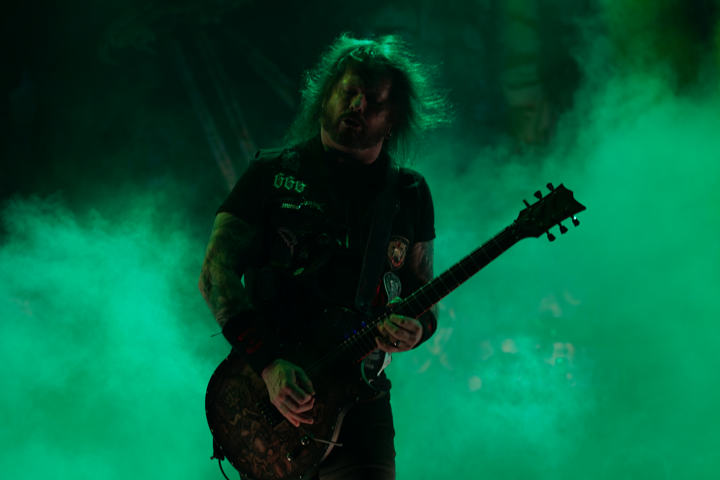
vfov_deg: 13.0
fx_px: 2100
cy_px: 240
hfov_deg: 19.5
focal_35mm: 105
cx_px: 360
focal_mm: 105
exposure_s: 1/125
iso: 320
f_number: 4
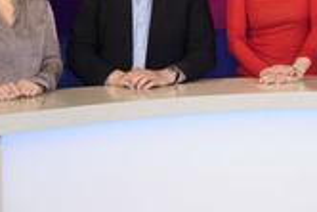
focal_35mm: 84
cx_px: 293
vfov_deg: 16.0
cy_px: 10
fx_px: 740
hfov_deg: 23.4
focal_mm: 31
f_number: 5
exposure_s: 1/125
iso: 2000
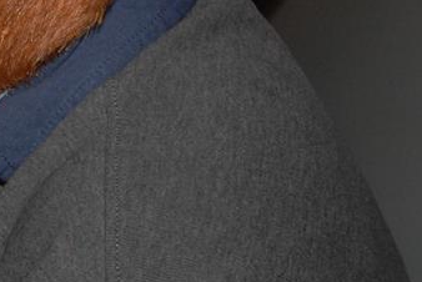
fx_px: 1431
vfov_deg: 11.1
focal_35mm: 122
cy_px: -2
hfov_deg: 16.1
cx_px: -79
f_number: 5.6
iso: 400
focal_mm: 24
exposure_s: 1/1.6
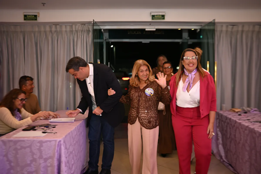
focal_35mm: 35
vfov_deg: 37.9
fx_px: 254
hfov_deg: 54.4
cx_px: 130
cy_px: 87
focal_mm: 35
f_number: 1.4
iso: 200
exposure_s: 1/50
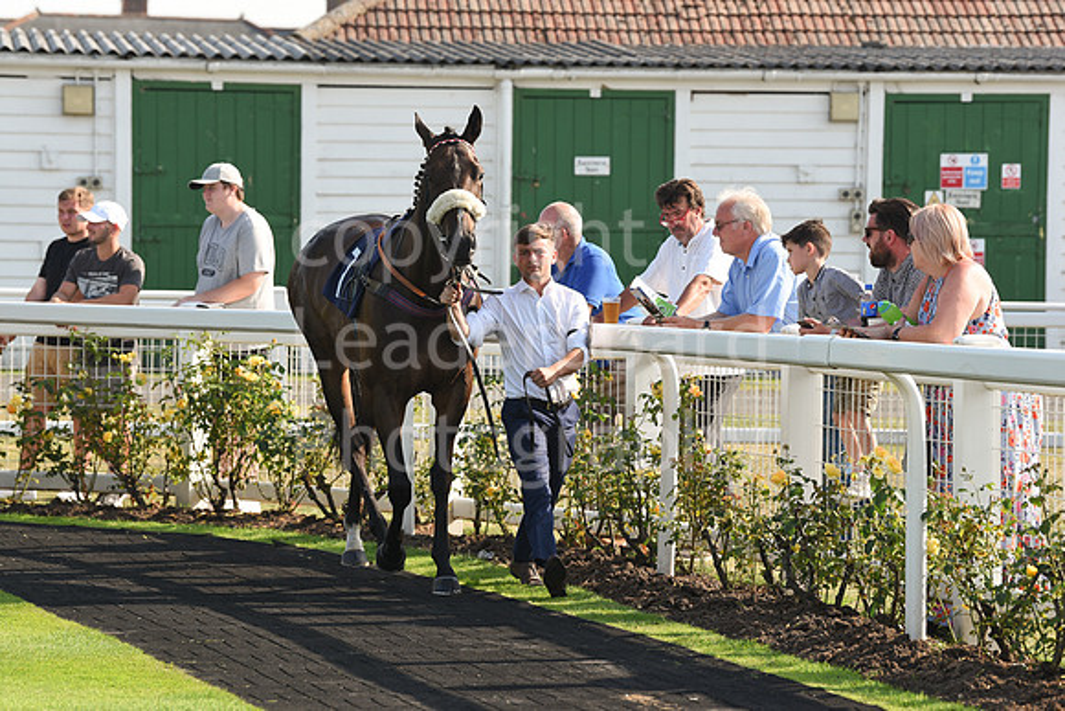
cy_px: 356
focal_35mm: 155
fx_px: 4586
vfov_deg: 8.9
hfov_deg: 13.2
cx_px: 532
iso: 400
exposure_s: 1/1000
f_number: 5.6
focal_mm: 155
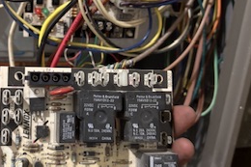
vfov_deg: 26.9
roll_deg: -2.9
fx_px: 348
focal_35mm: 50
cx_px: 83
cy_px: 70
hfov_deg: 39.1
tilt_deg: -20.4
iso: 640
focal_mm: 5.96
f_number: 1.6
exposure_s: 1/30
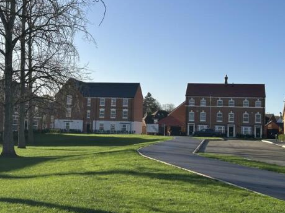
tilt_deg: +3.2
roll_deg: -2.0
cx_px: 121
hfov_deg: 31.6
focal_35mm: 61
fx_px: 502
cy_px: 89
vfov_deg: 24.0
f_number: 1.78
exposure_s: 1/4184
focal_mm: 6.86
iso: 64
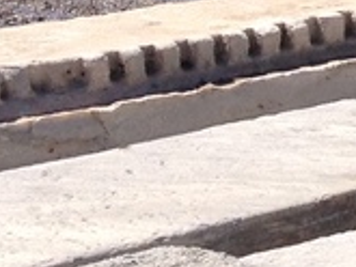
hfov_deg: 7.0
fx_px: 2614
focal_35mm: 254
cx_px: 1031
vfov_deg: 5.6
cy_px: -379
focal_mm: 4.28
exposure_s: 1/2208
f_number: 2.4
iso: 50
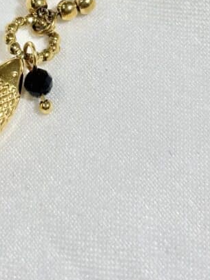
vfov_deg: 14.7
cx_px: 98
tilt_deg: -47.1
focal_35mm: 131
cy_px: -19
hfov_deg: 11.3
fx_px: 1059
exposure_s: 1/322
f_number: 1.6
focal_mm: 5.96
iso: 32
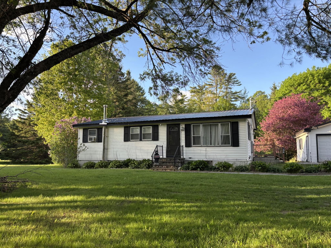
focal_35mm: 26
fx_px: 249
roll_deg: +0.2
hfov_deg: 67.3
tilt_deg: +6.7
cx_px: 166
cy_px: 124
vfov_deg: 53.1
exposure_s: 1/550
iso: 50
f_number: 1.6
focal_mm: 5.96
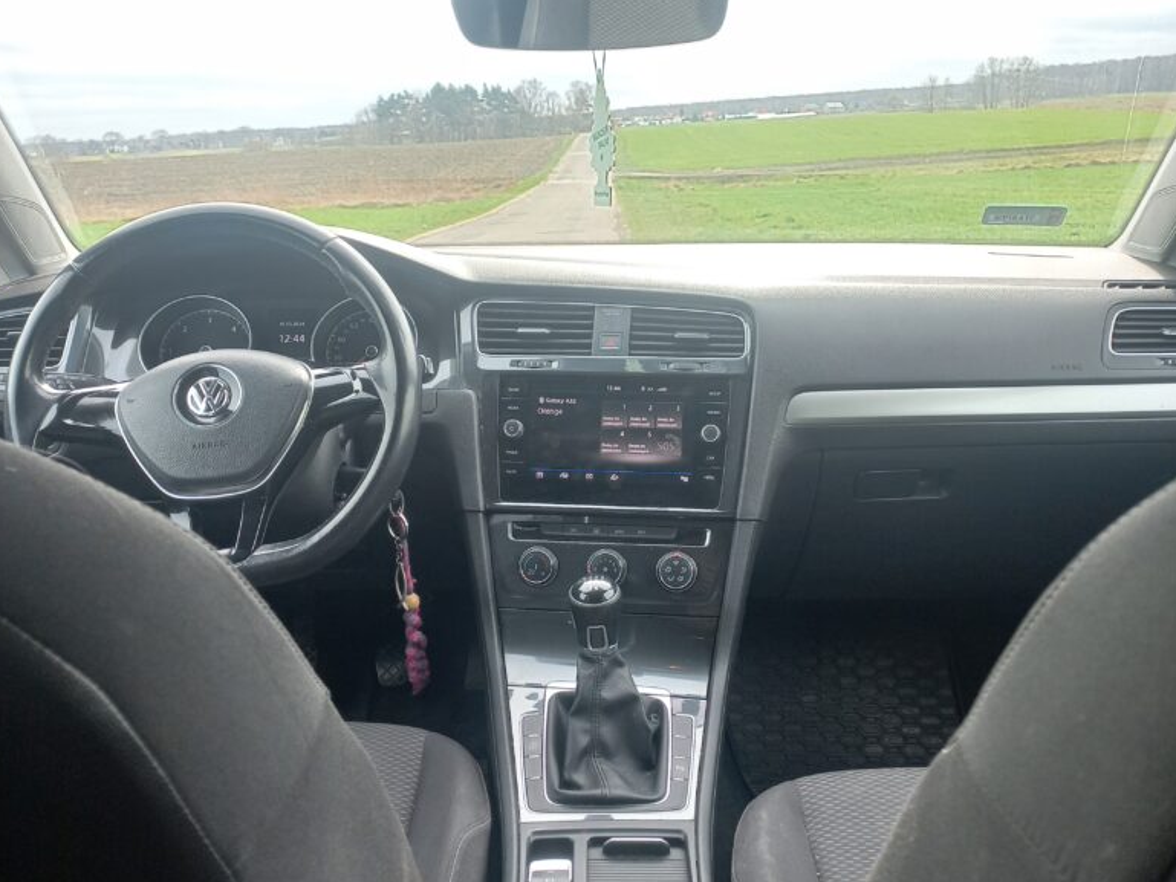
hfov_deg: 67.3
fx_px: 883
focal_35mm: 26
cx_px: 596
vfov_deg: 53.1
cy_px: 451
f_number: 1.8
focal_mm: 4.6
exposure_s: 1/50
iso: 32
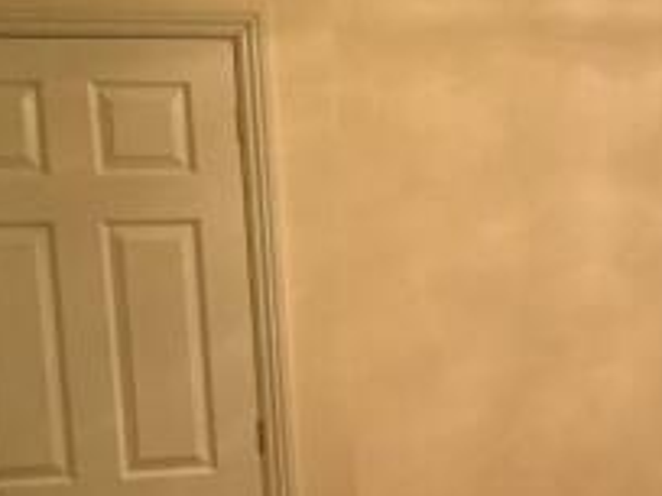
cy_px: 494
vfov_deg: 17.4
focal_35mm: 83
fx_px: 1587
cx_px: 618
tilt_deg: -9.2
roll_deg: +1.5
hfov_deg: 22.9
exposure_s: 1/33
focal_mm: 4.15
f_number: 2.2
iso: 320
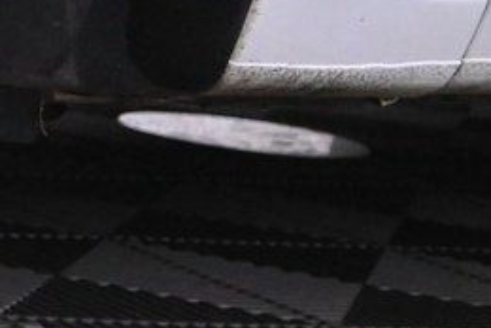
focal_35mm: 168
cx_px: -872
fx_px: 2294
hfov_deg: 9.9
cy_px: -202
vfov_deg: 8.0
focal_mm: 18
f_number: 3.5
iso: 2500
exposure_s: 1/80
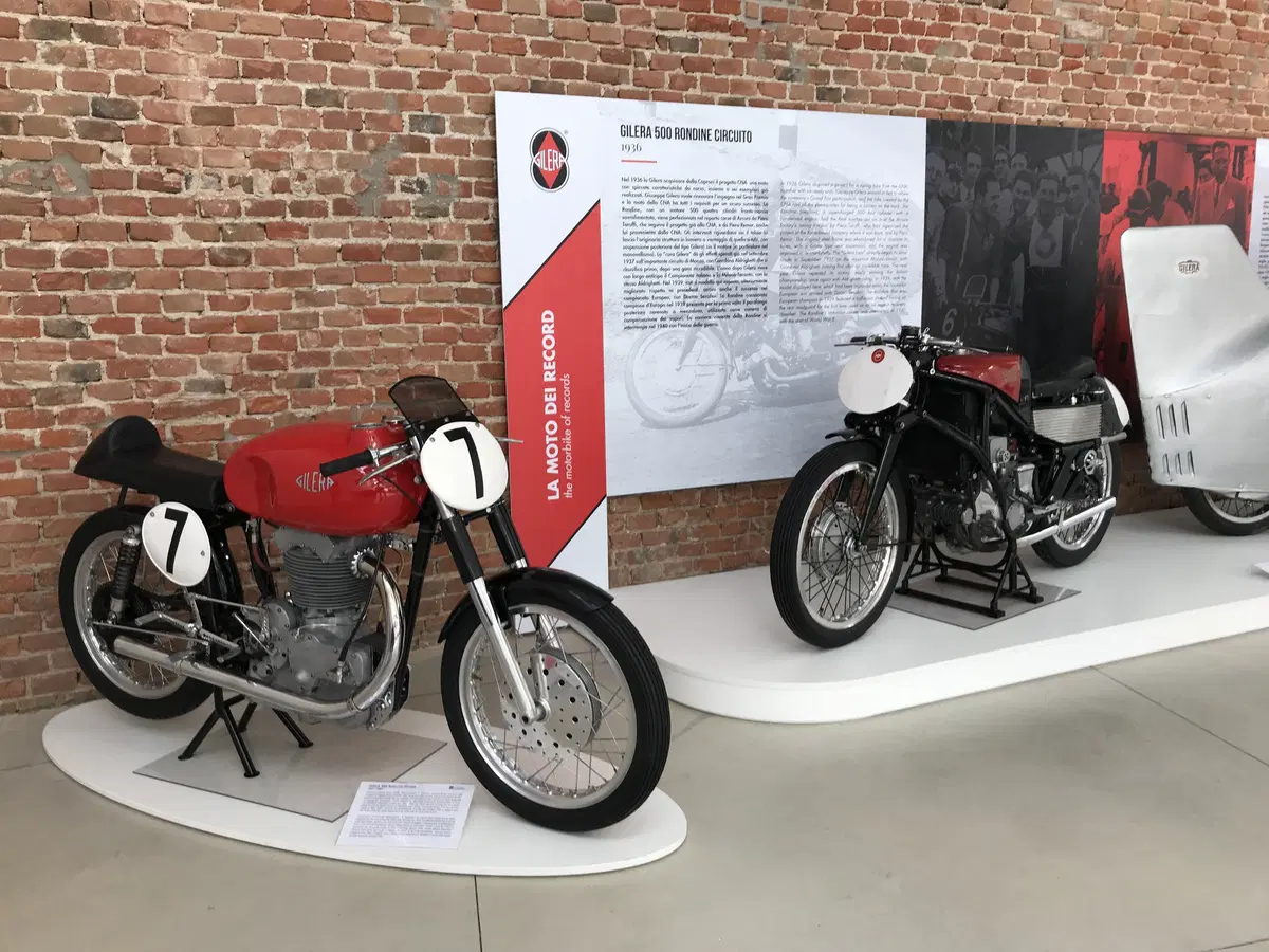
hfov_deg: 63.4
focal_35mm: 28
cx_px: 634
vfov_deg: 49.7
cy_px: 476
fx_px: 1026
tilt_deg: -10.0
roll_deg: +0.6
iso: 32
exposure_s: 1/100
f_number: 1.8
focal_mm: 3.99
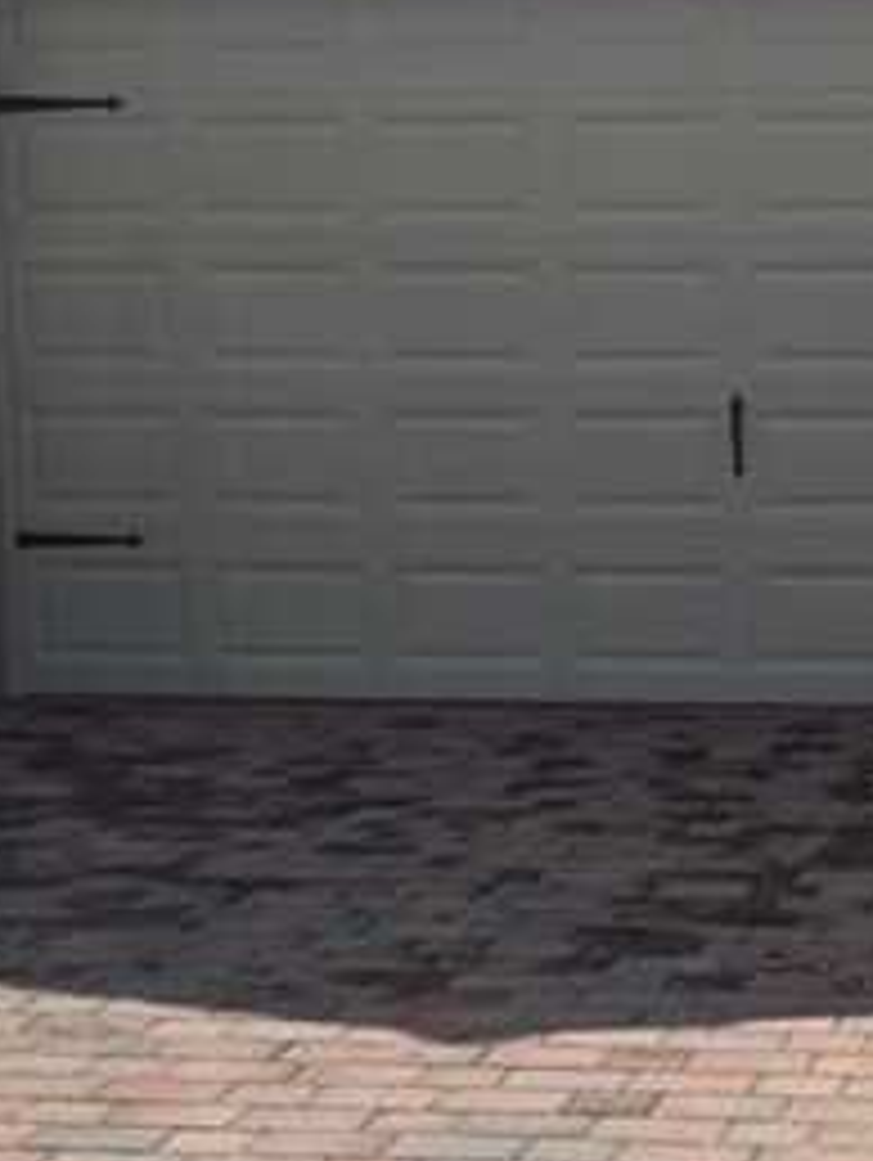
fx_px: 3323
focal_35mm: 99
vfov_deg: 19.7
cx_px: 900
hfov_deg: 14.7
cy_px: 824
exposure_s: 1/10309
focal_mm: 6.76
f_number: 1.78
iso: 80
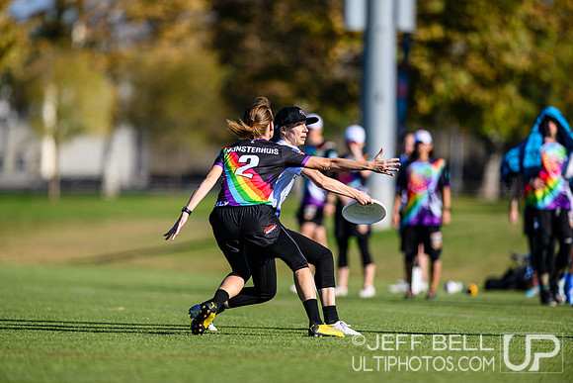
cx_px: 286
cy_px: 192
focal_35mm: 400
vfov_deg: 3.4
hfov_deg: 5.2
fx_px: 6368
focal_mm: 400
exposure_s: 1/1600
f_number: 3.2
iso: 100
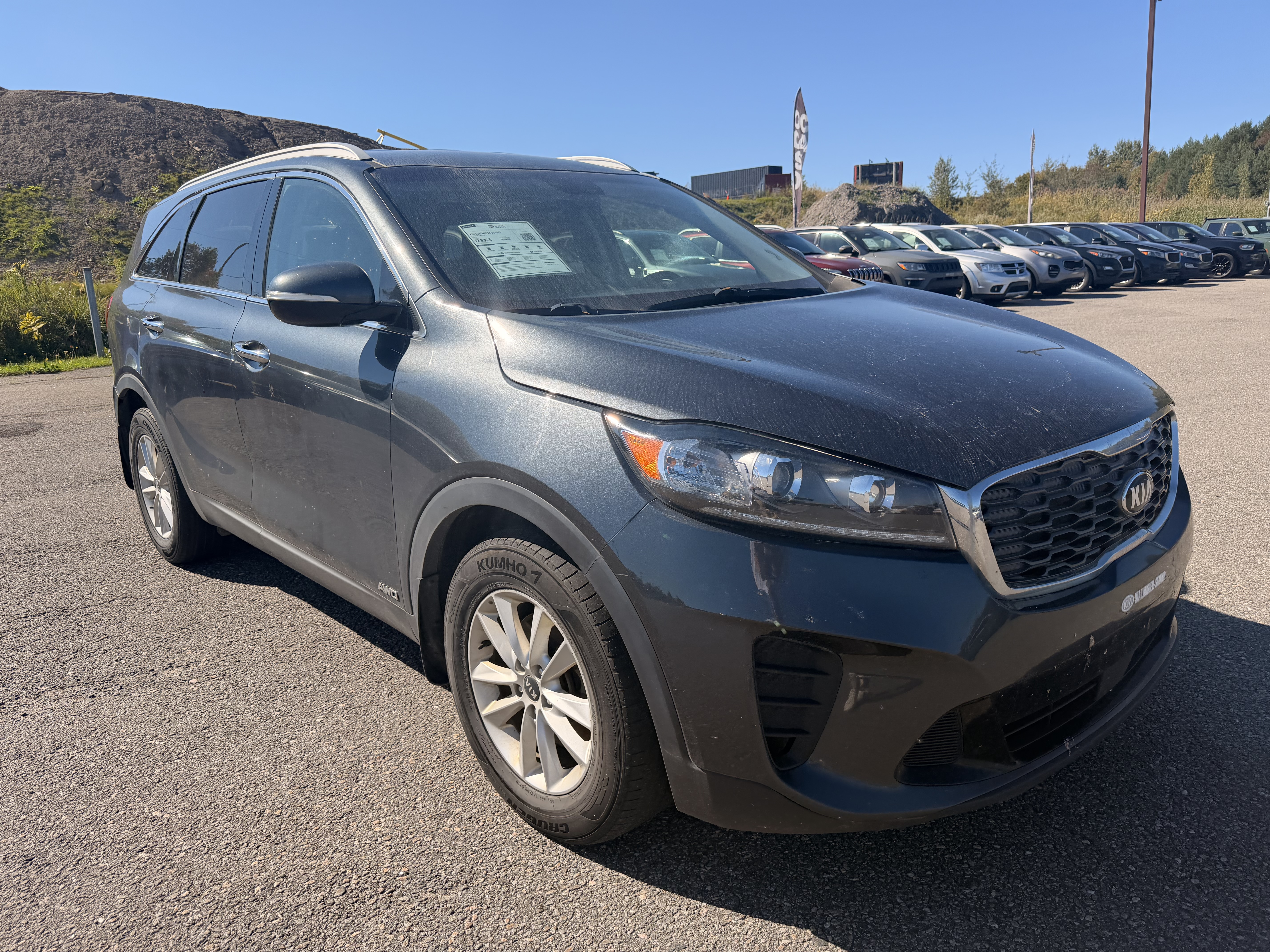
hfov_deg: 71.6
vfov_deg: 56.8
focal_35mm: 24
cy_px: 476
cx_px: 635
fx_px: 881
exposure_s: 1/4673
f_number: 1.78
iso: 100
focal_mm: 6.76
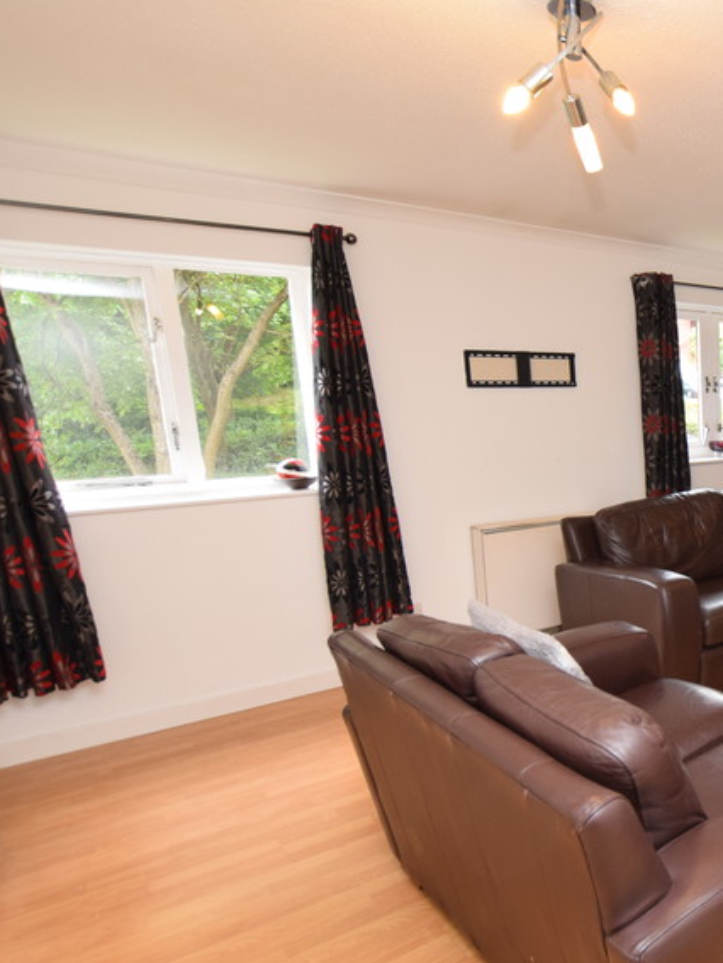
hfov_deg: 42.2
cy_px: 557
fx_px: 724
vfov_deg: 66.9
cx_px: 791
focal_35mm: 26
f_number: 5
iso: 800
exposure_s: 1/100
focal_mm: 10
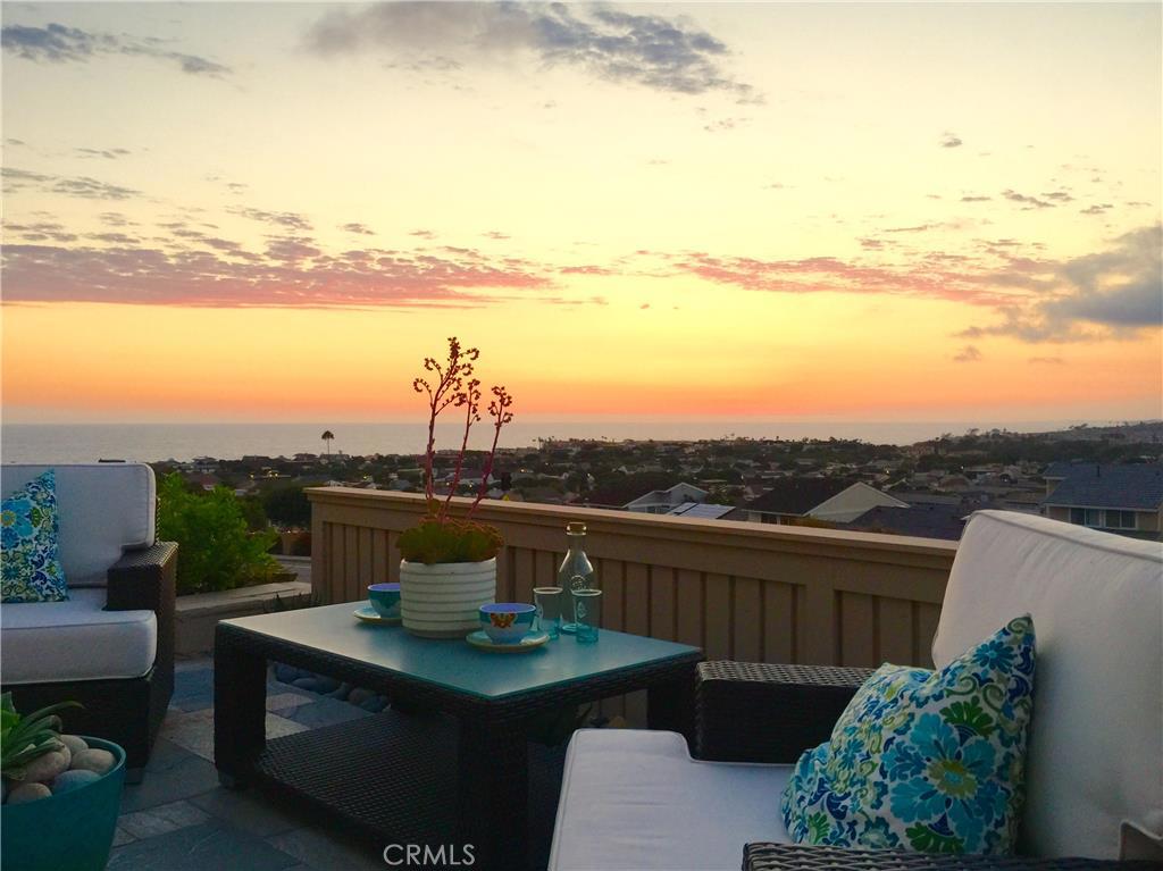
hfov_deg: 61.7
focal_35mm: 29
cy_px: 436
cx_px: 582
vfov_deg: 48.2
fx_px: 974
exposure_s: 1/40
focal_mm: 4.15
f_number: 2.2
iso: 32
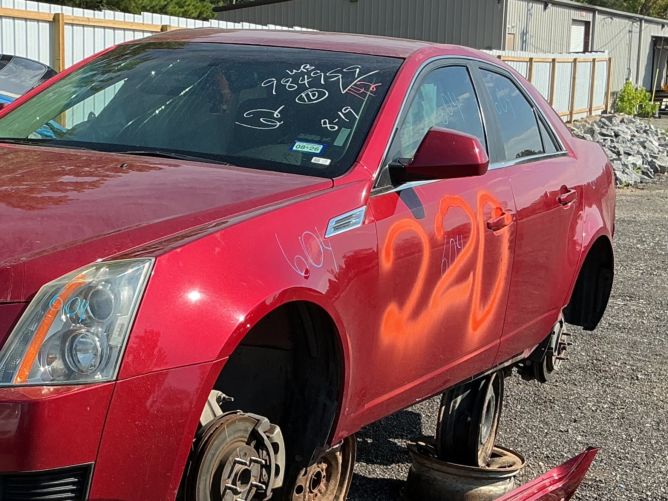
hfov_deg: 28.8
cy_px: 354
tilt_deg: -11.8
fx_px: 1274
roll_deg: +0.8
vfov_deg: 22.1
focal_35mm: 66
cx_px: 143
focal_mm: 3
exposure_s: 1/978
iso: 25
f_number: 1.8
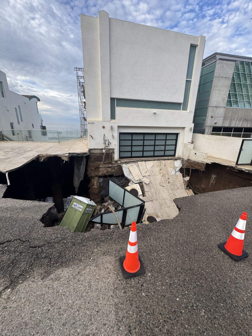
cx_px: 126
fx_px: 136
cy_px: 168
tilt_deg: -21.6
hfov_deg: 85.7
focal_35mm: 14
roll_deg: -0.7
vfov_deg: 102.1
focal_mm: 2.22
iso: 40
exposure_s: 1/357
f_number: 2.2
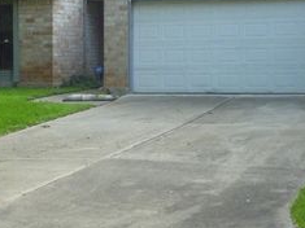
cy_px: 102
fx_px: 898
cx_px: 40
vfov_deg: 14.5
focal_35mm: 102
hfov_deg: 19.0
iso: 400
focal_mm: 8.6
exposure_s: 1/60
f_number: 4
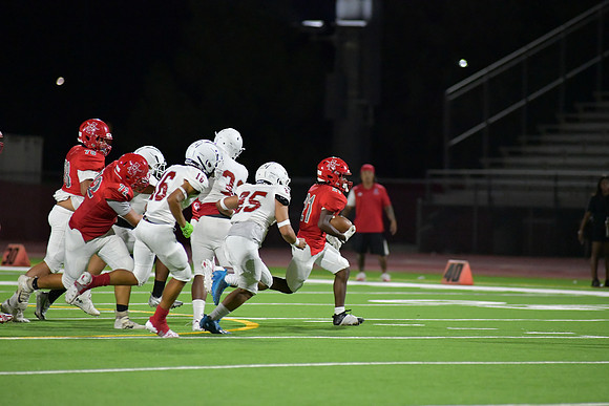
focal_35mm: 300
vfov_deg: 4.6
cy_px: 203
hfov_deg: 6.9
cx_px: 304
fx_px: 5076
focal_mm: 300
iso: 7200
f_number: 4
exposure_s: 1/1250
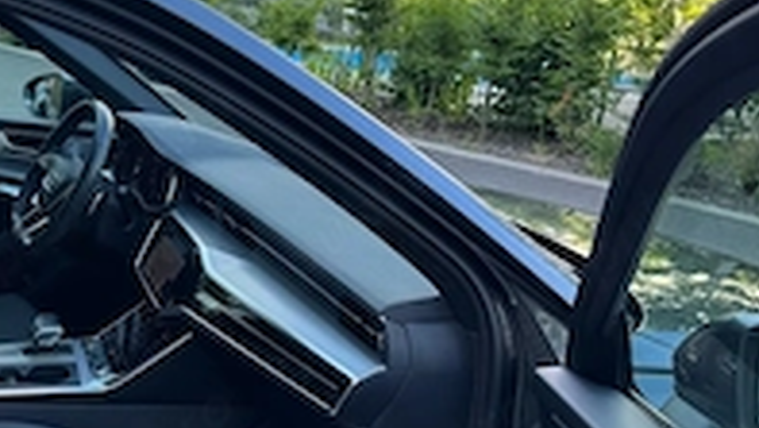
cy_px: 231
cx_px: 185
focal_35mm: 53
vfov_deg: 22.7
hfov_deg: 38.1
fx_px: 1067
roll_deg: -6.9
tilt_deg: -12.1
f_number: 1.78
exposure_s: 1/200
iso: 64
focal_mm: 6.76
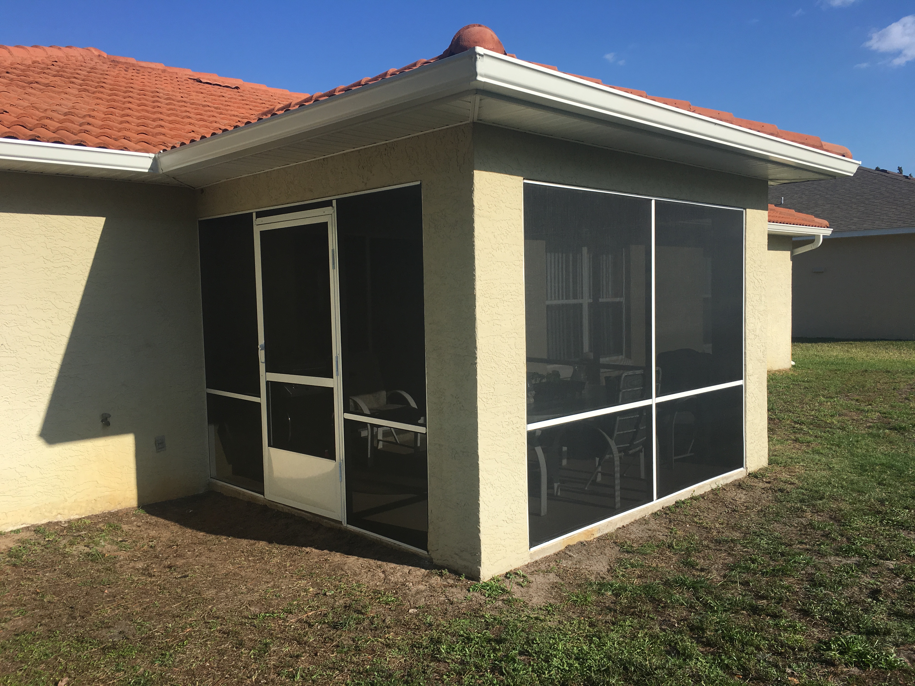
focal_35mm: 29
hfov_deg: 61.7
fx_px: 767
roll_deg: +2.0
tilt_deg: -3.7
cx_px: 458
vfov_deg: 48.2
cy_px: 343
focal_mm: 4.15
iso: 25
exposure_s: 1/1923
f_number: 2.2
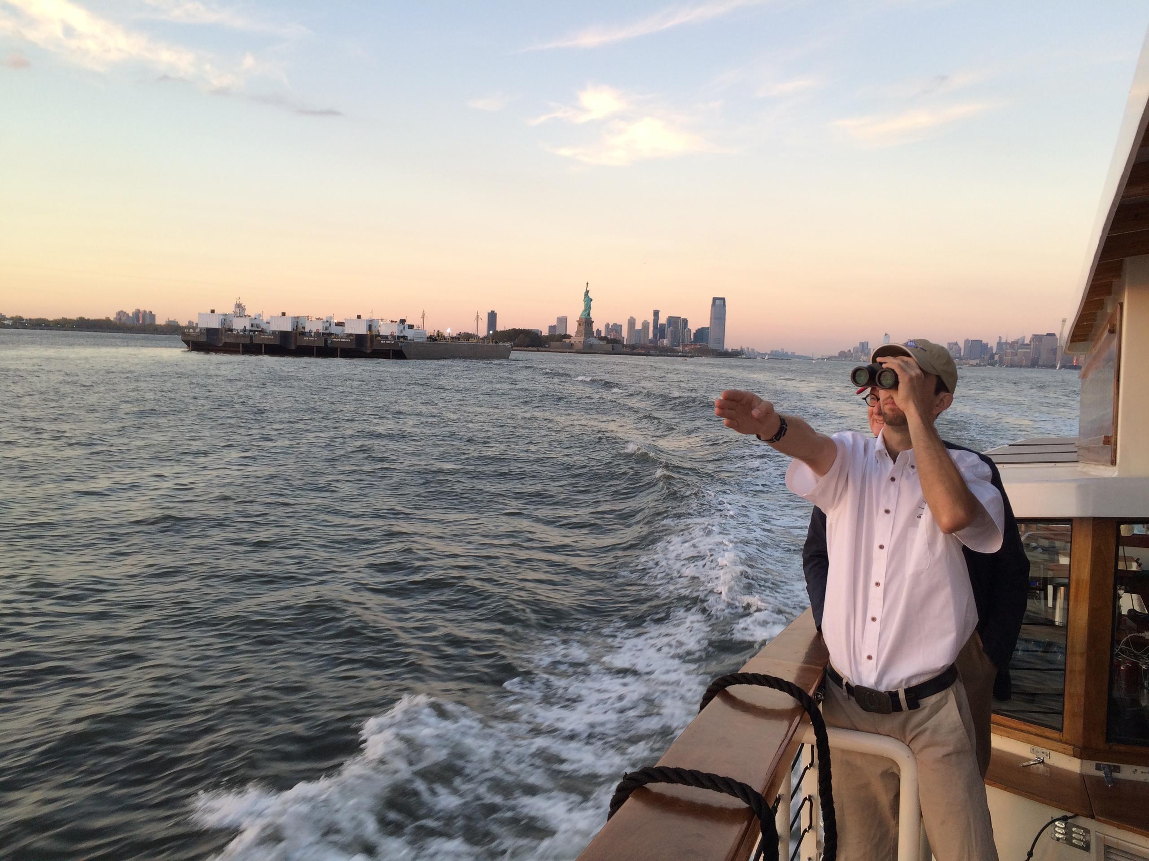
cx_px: 574
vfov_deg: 48.2
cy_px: 430
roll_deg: -1.5
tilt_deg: -4.9
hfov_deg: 61.7
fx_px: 963
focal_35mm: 29
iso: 32
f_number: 2.2
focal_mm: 4.15
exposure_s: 1/60
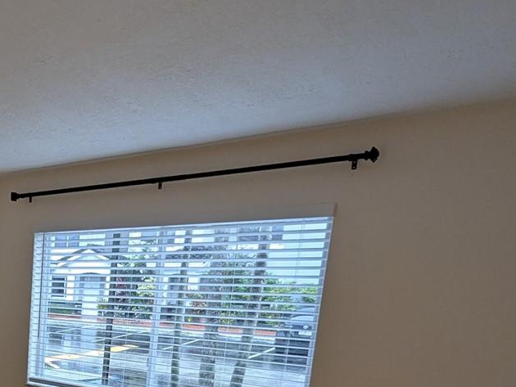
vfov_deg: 39.3
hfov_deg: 42.2
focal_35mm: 33
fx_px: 492
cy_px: 362
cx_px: -65
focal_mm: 1.95
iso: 52
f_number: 2.2
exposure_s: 1/24
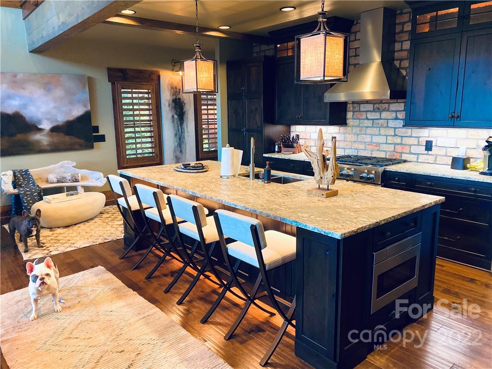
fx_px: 370
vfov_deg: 53.1
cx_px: 246
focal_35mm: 26
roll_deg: +1.2
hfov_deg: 67.3
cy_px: 184
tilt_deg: -10.8
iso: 400
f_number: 1.8
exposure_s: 1/60
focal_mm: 4.25
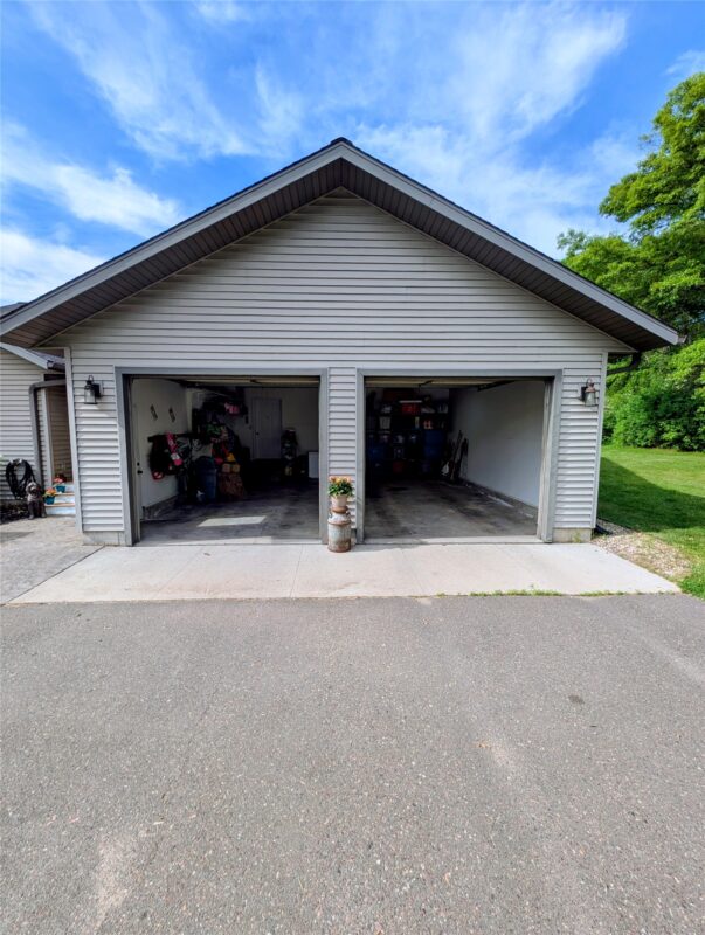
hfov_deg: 94.7
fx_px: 325
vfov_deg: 110.4
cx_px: 352
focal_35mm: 12
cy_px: 468
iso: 42
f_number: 1.95
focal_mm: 2.23
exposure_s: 1/1692
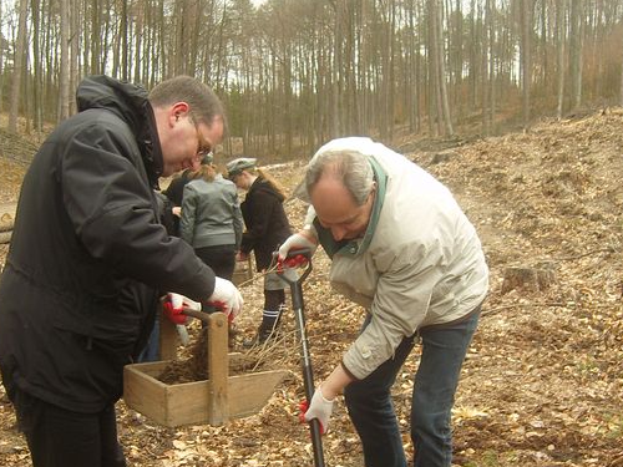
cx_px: 333
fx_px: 882
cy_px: 331
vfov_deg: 29.4
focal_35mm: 49
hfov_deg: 38.9
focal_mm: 7.3
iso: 100
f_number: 2.8
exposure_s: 1/160
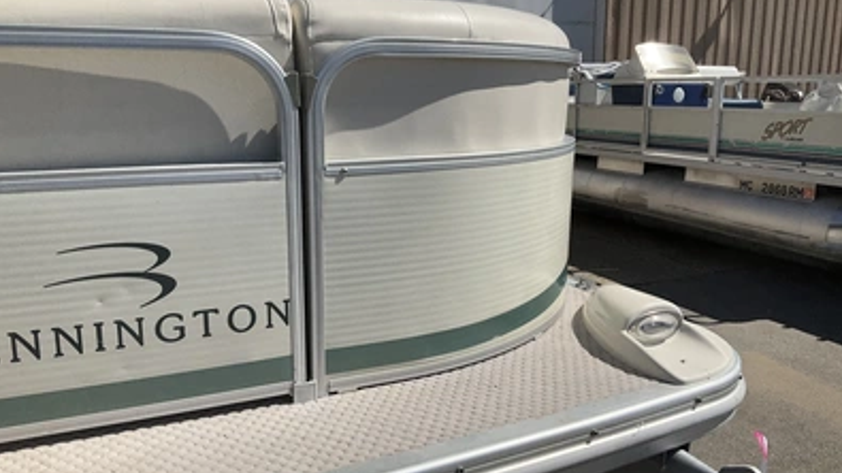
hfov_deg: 61.0
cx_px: 418
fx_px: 714
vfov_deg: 36.7
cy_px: 245
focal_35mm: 32
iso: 25
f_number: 1.8
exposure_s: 1/4405
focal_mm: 3
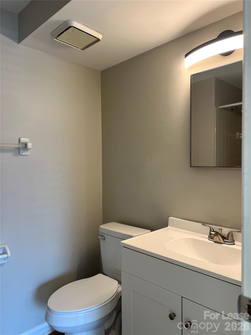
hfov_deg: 53.1
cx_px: 126
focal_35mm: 26
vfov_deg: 67.3
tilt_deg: -0.3
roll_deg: +0.6
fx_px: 251
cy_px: 168
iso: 100
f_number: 1.5
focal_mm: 5.7
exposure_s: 1/121
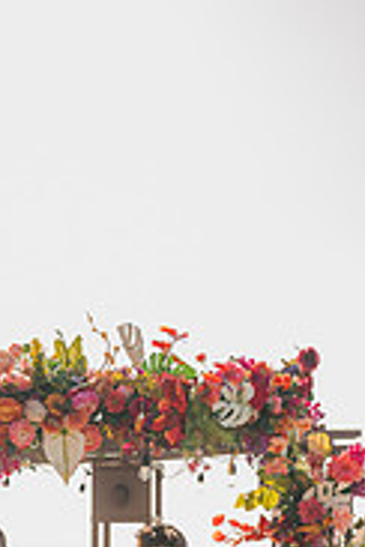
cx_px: -18
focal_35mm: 123
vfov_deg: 16.1
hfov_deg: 11.0
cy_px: 637
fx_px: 1870
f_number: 2
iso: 50
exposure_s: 1/1000
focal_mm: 50
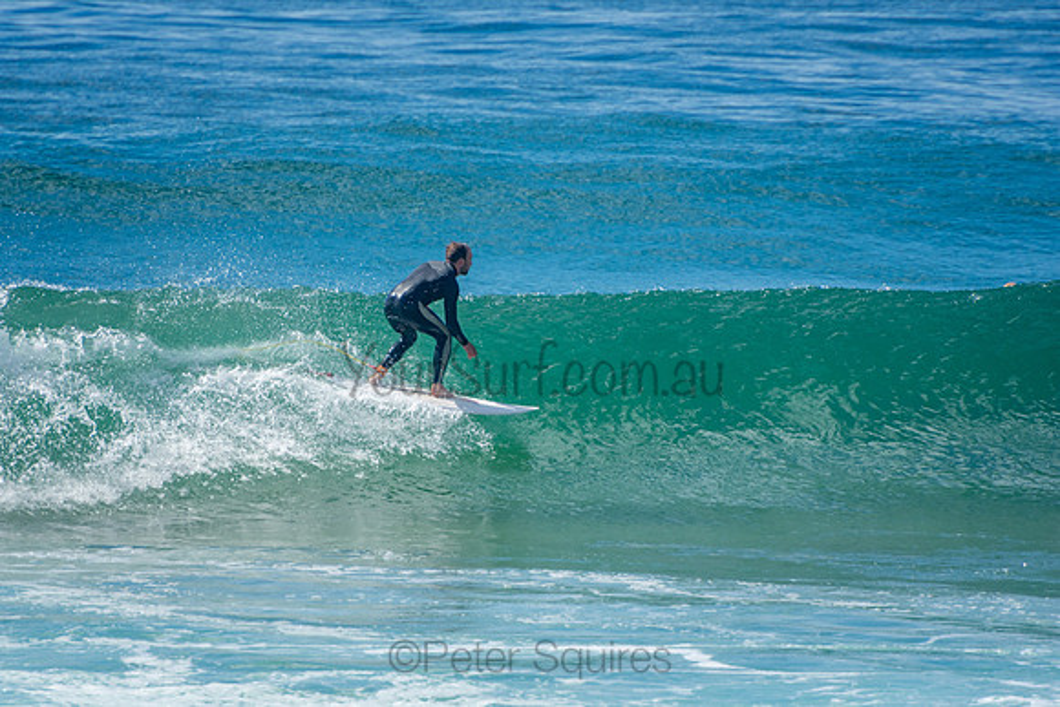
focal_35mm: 600
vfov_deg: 2.3
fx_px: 17670
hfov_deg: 3.4
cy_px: 354
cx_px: 530
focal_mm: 400
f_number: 5.6
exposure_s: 1/1250
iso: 220
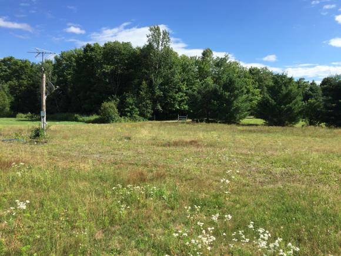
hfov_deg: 61.7
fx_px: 286
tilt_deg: -5.4
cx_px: 170
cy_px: 128
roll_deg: -0.5
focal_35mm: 29
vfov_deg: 48.2
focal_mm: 4.15
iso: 32
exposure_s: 1/1582
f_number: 2.2
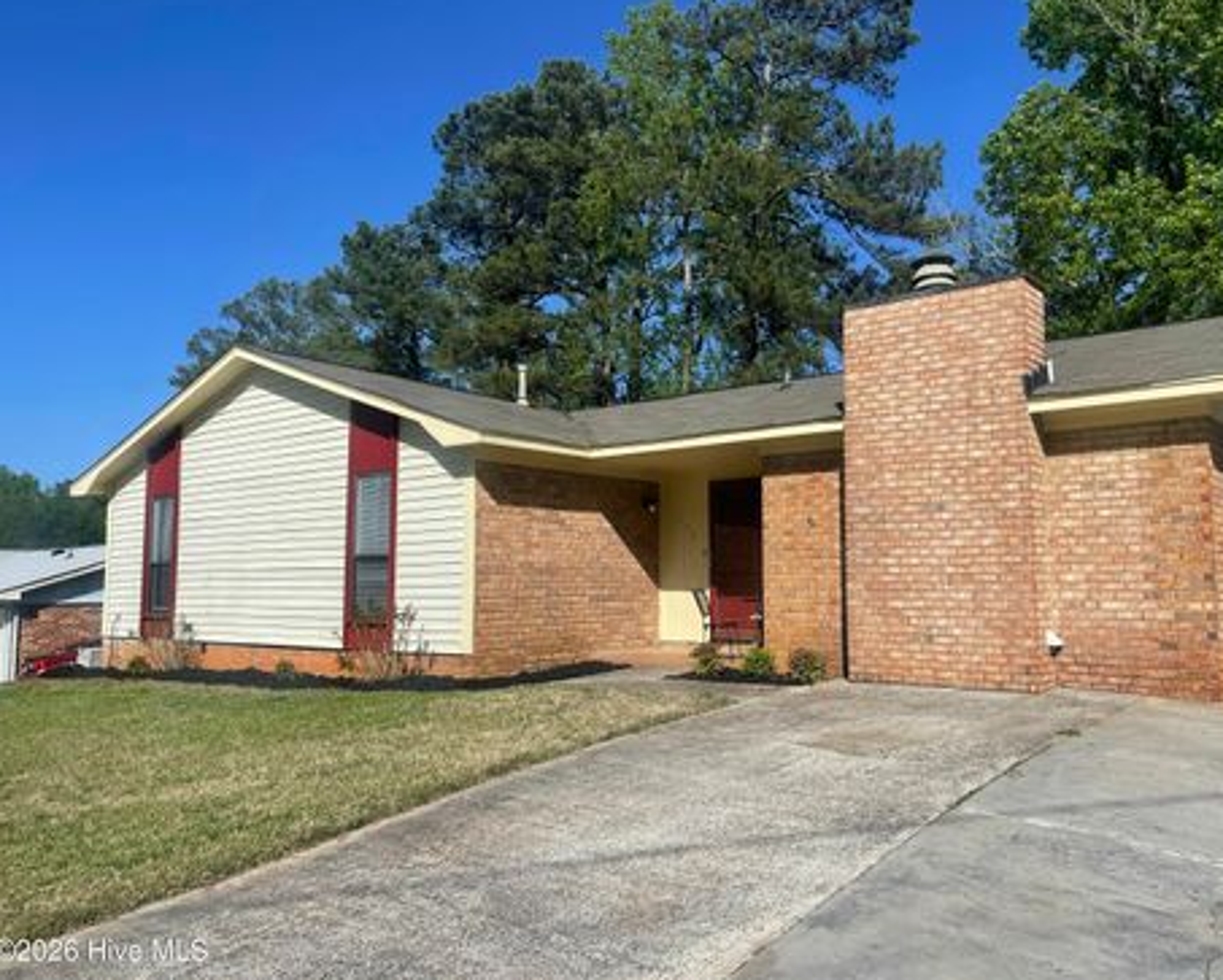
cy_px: 490
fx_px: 1014
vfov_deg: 51.6
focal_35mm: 28
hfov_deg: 62.1
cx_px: 667
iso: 32
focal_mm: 5.1
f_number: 1.6
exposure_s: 1/5128
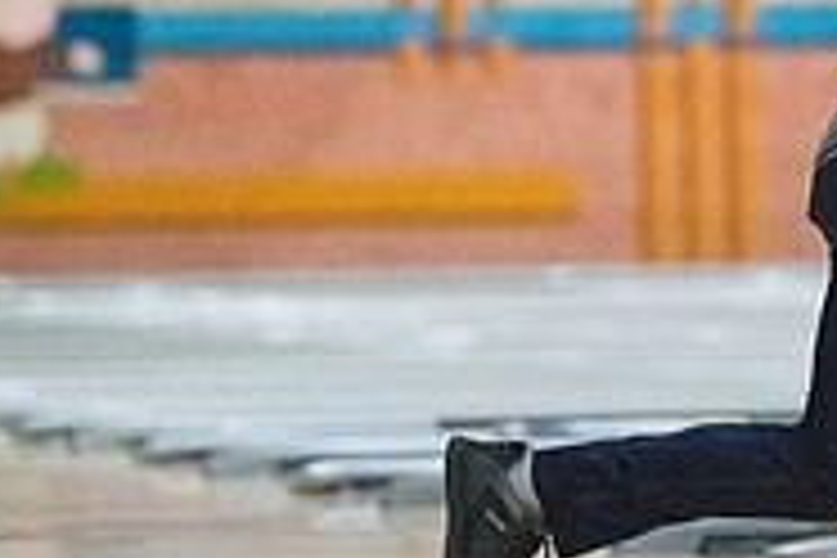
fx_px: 11624
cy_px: 218
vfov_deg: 2.7
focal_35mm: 500
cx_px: 1125
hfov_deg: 4.1
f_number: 4
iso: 10000
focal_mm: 160
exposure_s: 1/1000
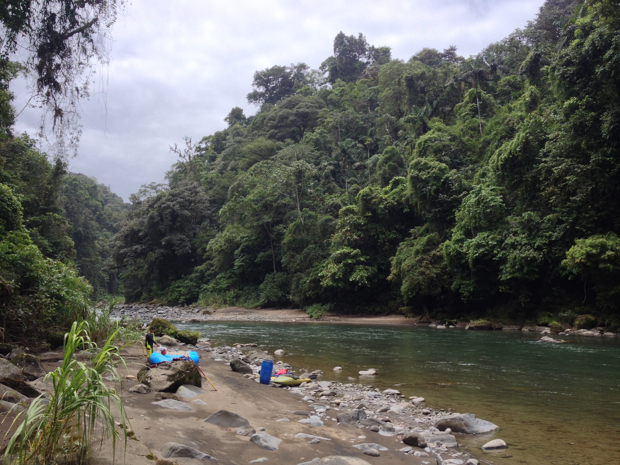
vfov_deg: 40.7
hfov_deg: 52.6
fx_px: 627
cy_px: 232
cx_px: 310
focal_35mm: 35
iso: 50
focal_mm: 4.28
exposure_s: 1/849
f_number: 2.4
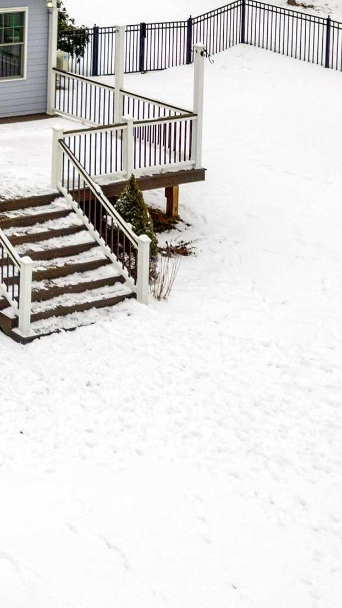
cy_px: 78
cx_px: -255
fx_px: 1032
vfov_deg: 31.5
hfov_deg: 16.2
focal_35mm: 64
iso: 100
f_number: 2.8
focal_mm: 8.38
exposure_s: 1/160
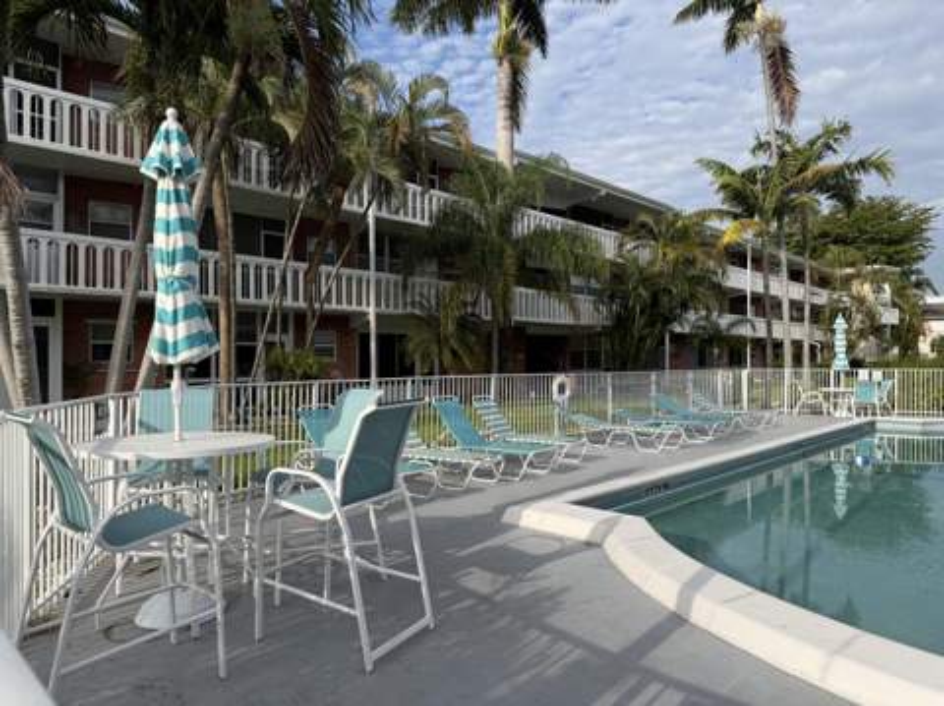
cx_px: 472
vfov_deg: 56.7
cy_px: 353
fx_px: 654
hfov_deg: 71.7
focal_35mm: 24
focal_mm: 6.76
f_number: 1.78
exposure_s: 1/4673
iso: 80
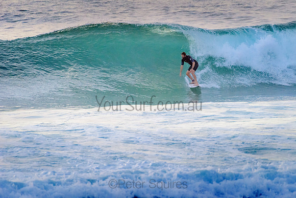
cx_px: 181
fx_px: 5040
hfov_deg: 3.4
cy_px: 77
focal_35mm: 613
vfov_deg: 2.2
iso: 1400
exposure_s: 1/2000
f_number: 5.6
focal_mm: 500
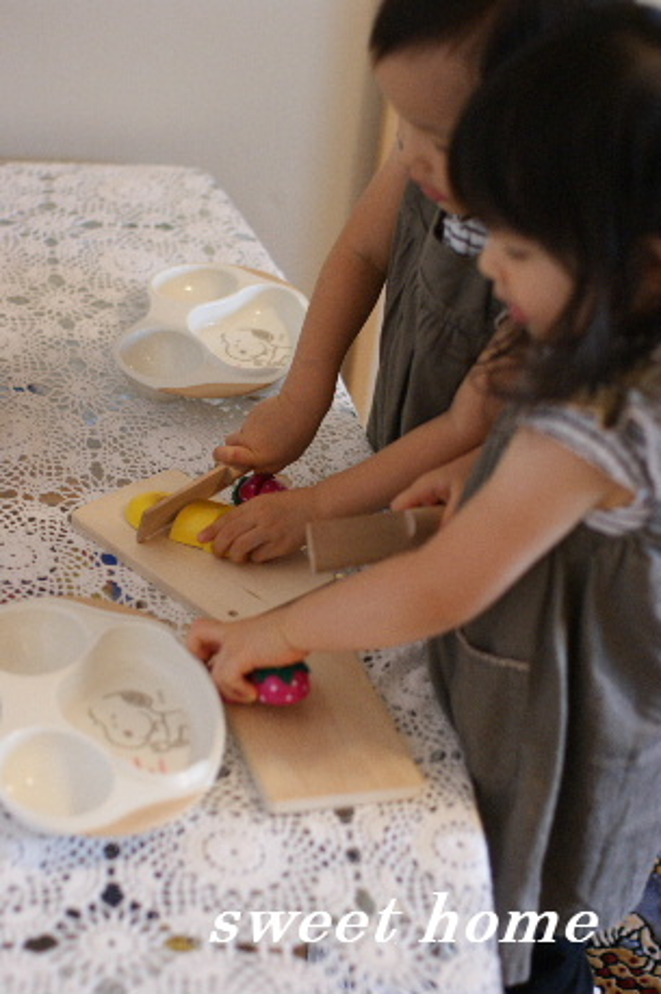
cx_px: 330
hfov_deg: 18.1
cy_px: 497
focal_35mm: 75
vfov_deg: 27.0
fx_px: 2070
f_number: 2
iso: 400
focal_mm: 50
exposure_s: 1/60
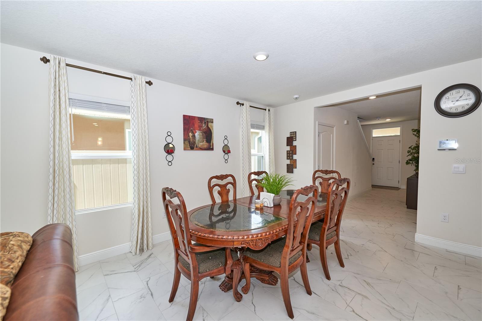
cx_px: 241
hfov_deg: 104.3
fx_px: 187
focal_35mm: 14
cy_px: 160
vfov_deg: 81.2
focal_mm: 14
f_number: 4
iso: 400
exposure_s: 1/200
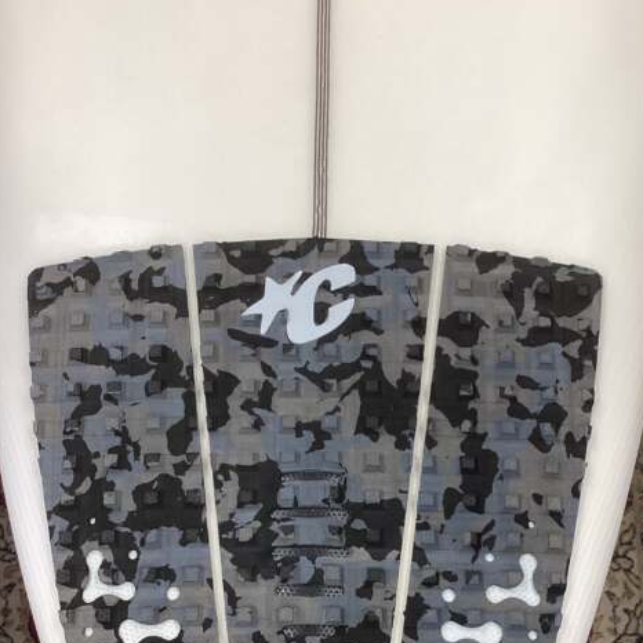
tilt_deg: -75.6
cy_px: 517
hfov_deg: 36.0
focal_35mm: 47
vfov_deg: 34.9
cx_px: 344
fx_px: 988
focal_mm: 3.3
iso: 64
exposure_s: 1/50
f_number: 2.4
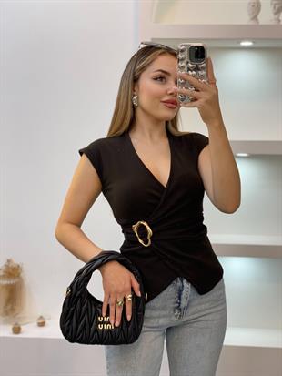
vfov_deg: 36.8
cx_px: 141
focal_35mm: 52
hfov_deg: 28.0
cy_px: 188
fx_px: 565
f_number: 2
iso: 100
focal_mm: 6
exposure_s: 1/100
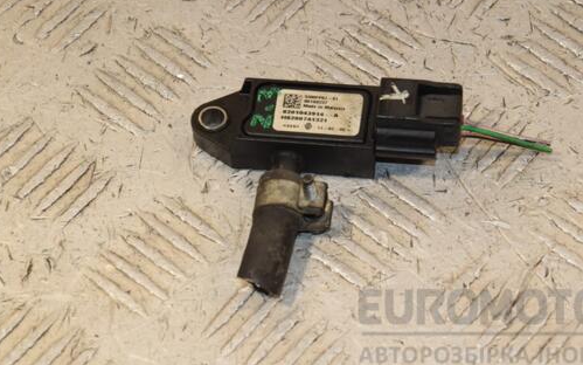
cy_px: 151
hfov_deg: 14.2
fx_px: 2336
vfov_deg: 8.9
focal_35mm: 147
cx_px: 336
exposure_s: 1/200
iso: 800
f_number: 9
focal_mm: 80
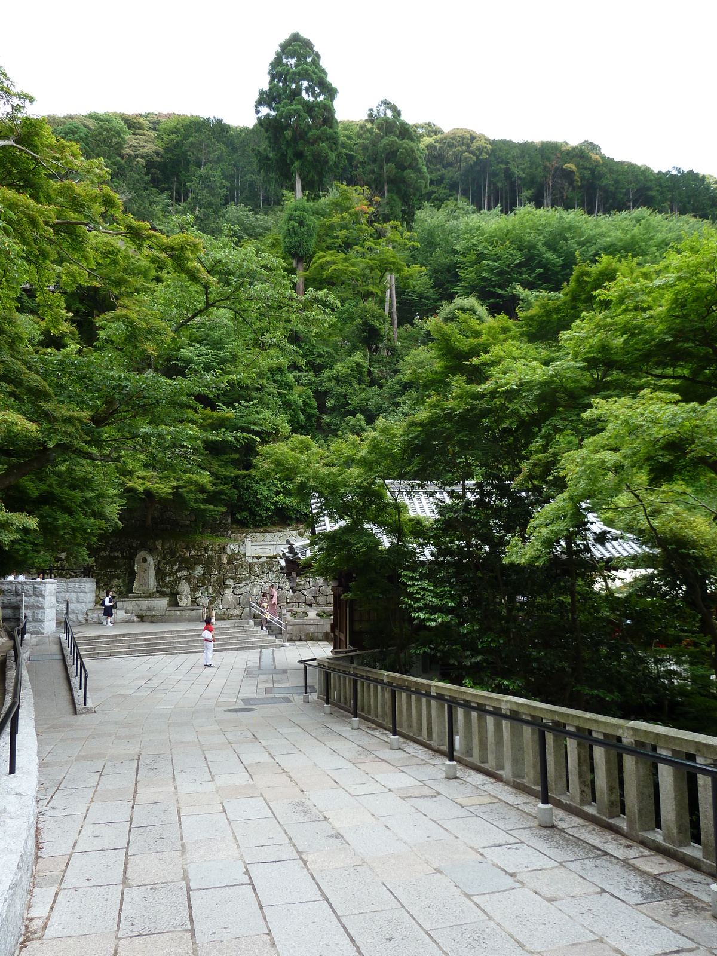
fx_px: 690
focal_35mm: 25
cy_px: 478
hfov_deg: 54.9
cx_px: 358
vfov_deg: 69.4
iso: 80
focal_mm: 4.1
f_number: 3.3
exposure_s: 1/80
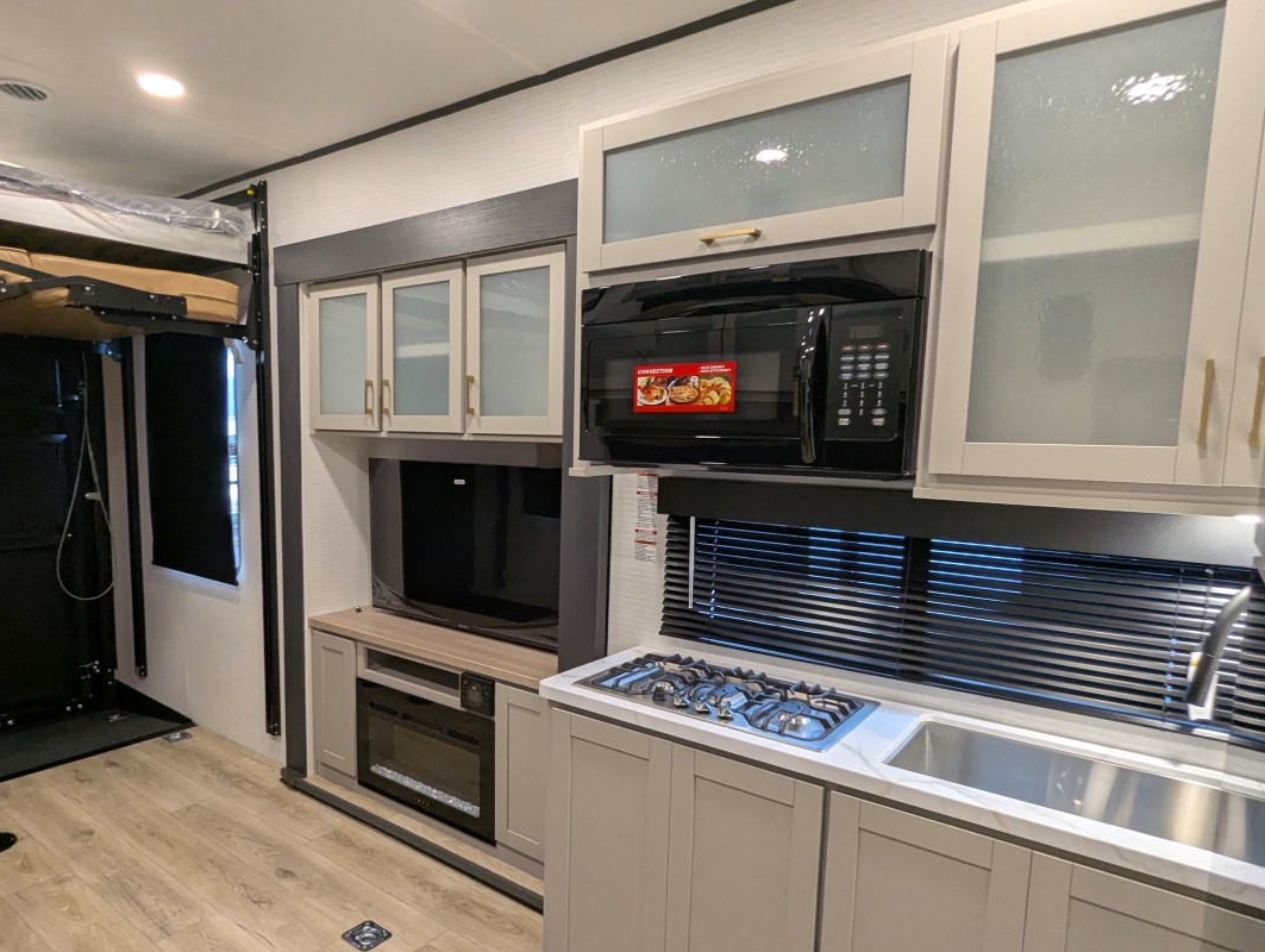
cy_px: 528
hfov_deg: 78.6
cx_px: 561
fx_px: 768
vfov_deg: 63.4
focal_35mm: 21
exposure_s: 1/41.5
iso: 181
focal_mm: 2.35
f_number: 2.2
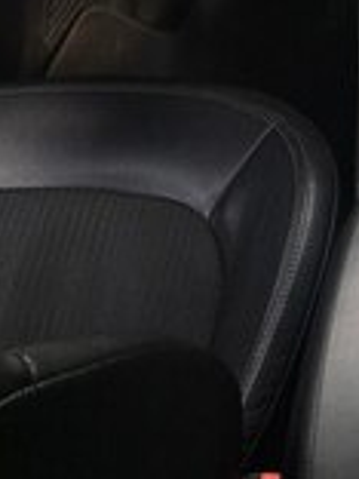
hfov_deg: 15.5
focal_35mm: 92
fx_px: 1272
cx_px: 417
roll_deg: +5.2
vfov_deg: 19.3
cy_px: -181
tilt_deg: -27.6
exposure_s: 1/127
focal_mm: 4.15
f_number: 2.2
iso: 25
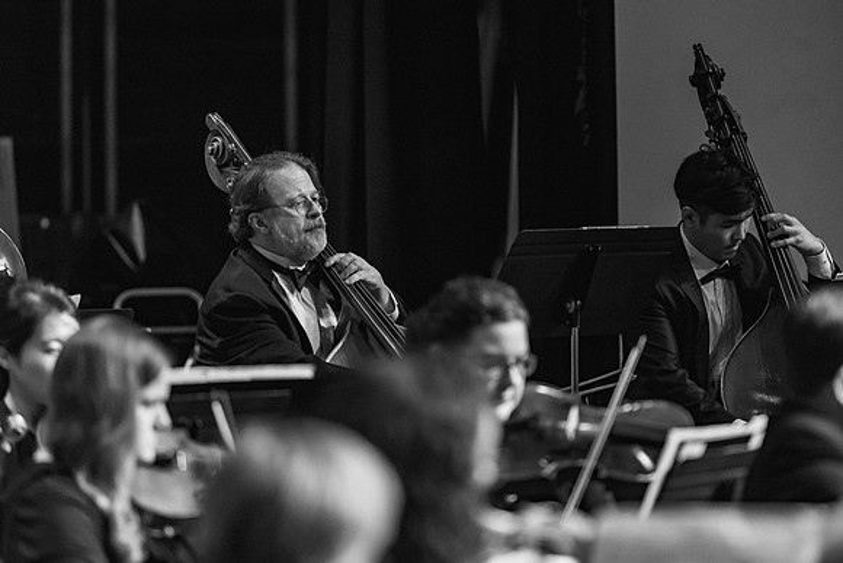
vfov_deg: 5.1
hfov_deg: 7.6
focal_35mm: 270
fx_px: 6324
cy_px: 282
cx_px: 422
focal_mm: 270
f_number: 4
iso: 5000
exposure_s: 1/250
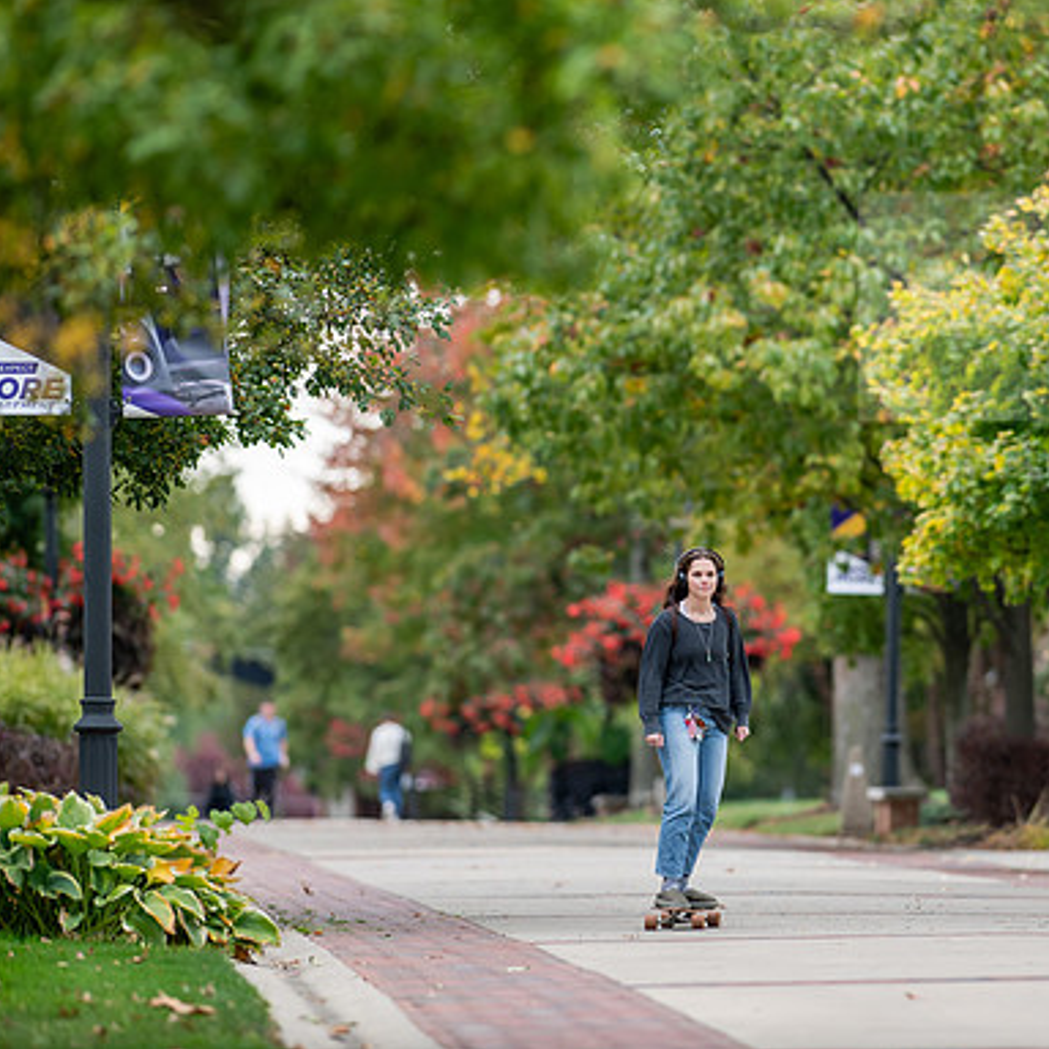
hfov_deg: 4.5
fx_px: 13200
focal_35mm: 385
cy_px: 523
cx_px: 776
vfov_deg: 4.6
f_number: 3.5
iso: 250
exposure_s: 1/640
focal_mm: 300
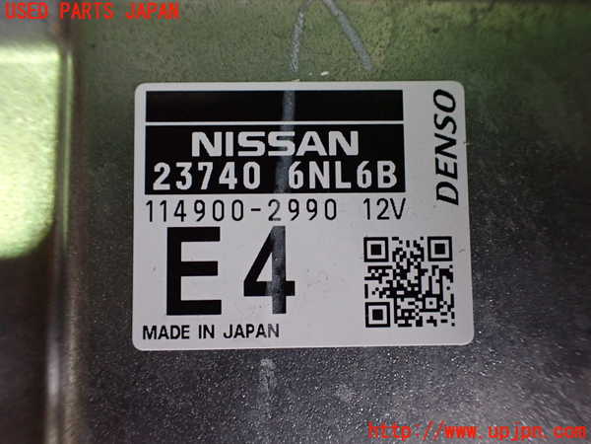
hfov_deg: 60.0
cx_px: 296
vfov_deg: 46.8
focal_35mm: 30
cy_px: 222
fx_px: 512
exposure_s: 1/50
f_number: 2.3
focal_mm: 5.4
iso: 800
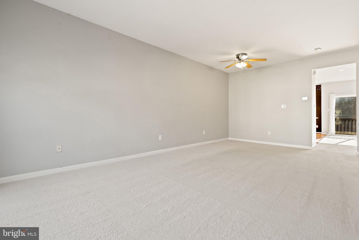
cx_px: 180
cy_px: 120
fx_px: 160
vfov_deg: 73.7
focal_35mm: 16
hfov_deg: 96.7
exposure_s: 1/13
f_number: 8
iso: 400
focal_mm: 16
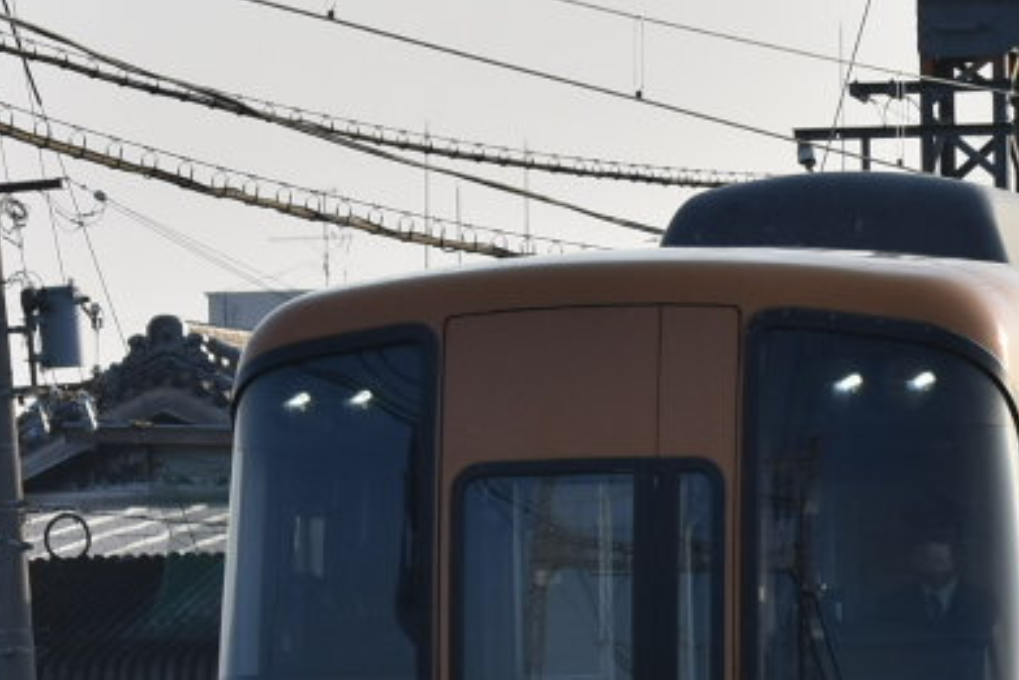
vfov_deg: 2.7
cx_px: 1551
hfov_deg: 4.0
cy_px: 719
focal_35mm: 516
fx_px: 14600
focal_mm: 105
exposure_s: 1/1600
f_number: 6.3
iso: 400
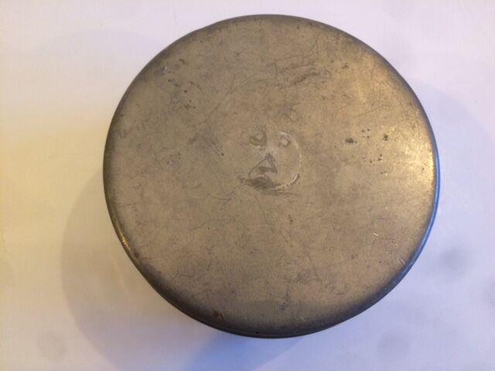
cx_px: 248
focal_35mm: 29
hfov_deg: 61.7
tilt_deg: -75.0
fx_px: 415
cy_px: 186
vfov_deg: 48.2
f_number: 2.2
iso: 320
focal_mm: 4.15
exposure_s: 1/33
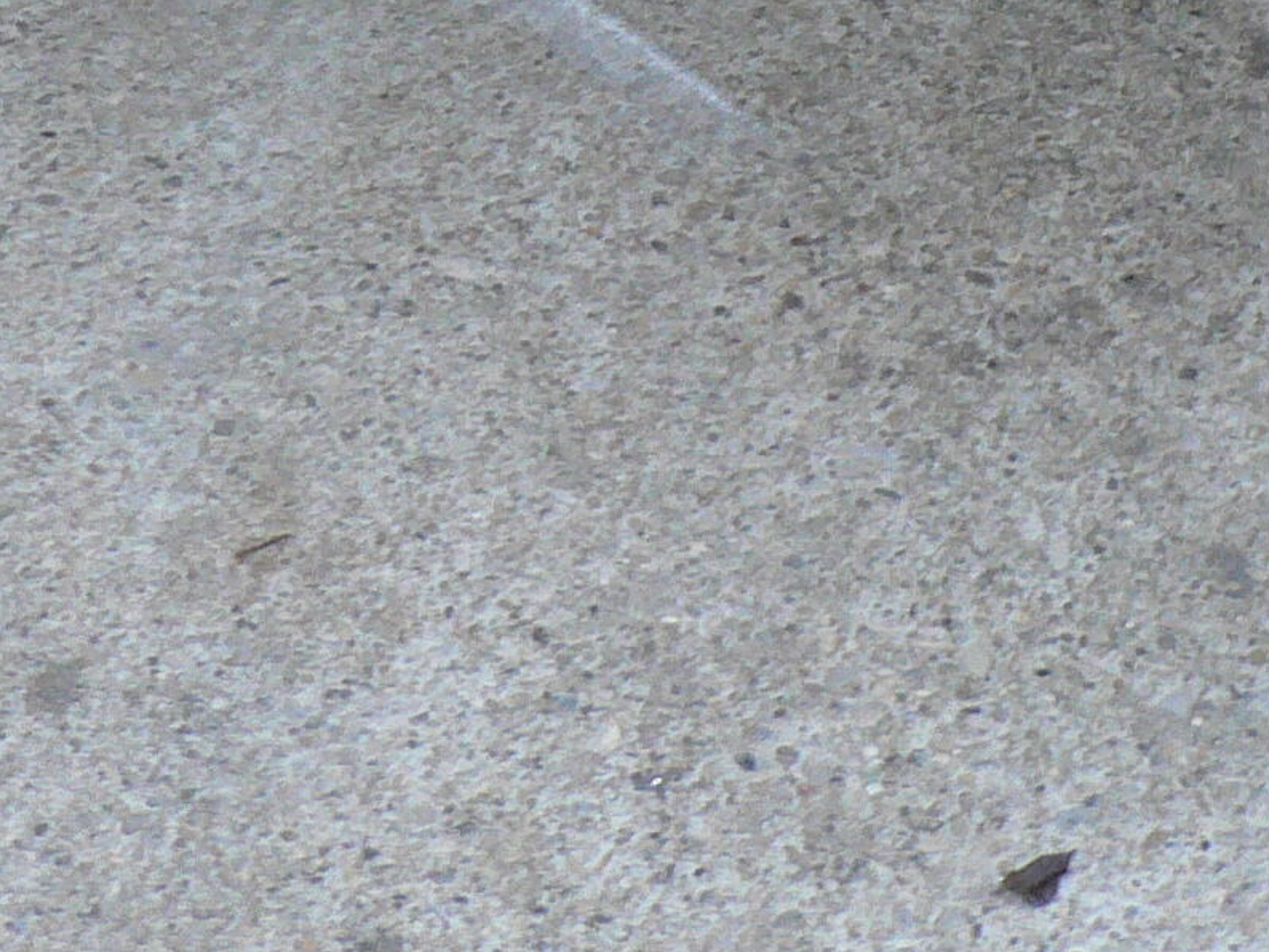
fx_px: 4254
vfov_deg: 12.1
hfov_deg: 16.9
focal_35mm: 116
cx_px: 996
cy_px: -516
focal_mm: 6
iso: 200
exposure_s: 1/20
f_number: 2.8
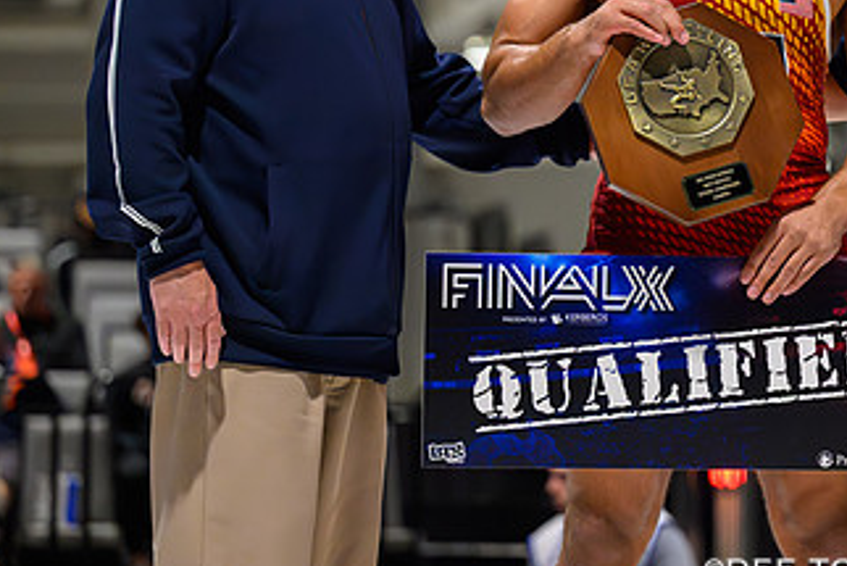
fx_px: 5390
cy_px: 39
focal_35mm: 229
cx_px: 748
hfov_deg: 9.0
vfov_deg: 6.0
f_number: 2.8
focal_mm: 110
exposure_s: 1/800
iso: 9000
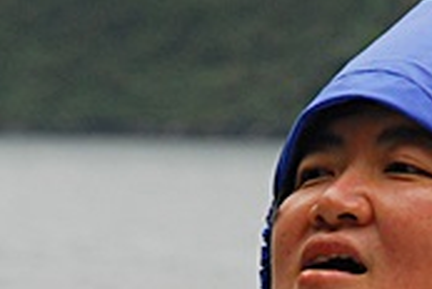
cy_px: 384
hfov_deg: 3.3
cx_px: 317
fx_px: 7501
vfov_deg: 2.2
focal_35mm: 624
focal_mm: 90
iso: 400
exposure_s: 1/250
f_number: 6.3
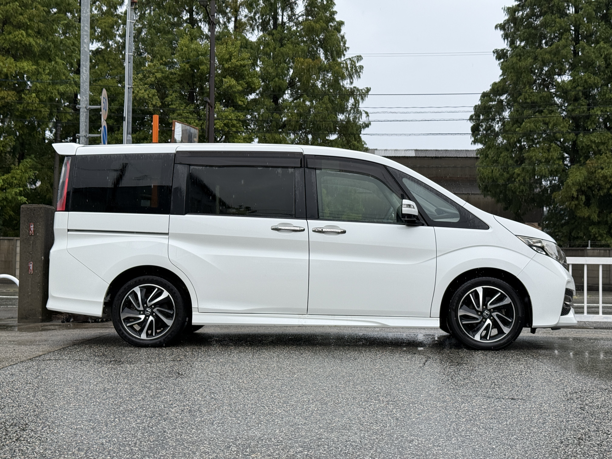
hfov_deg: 39.7
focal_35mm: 48
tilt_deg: +2.3
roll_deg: -0.5
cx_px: 306
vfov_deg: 30.3
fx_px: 849
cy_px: 230
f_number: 1.78
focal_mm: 6.76
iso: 64
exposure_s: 1/1085
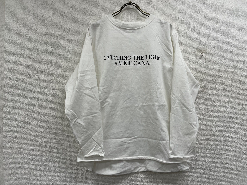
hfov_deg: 67.3
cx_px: 124
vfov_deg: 53.1
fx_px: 186
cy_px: 92
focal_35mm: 26
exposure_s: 1/121
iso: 40
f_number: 1.6
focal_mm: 4.2
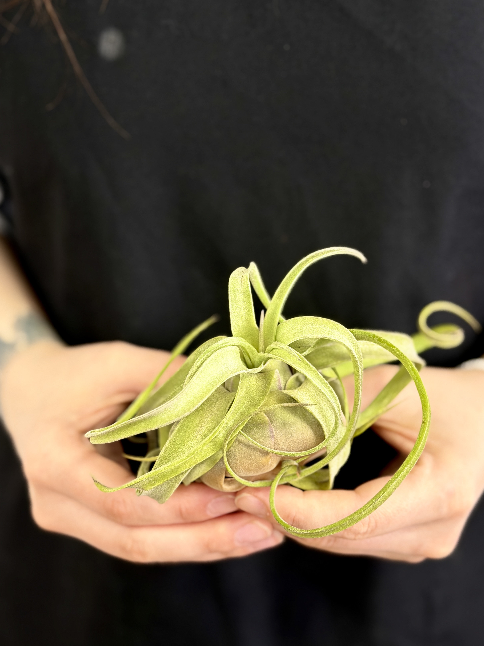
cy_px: 304
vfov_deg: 32.2
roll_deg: +0.2
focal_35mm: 60
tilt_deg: -25.8
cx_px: 272
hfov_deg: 24.4
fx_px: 1119
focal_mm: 6.76
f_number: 1.78
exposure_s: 1/121
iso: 80
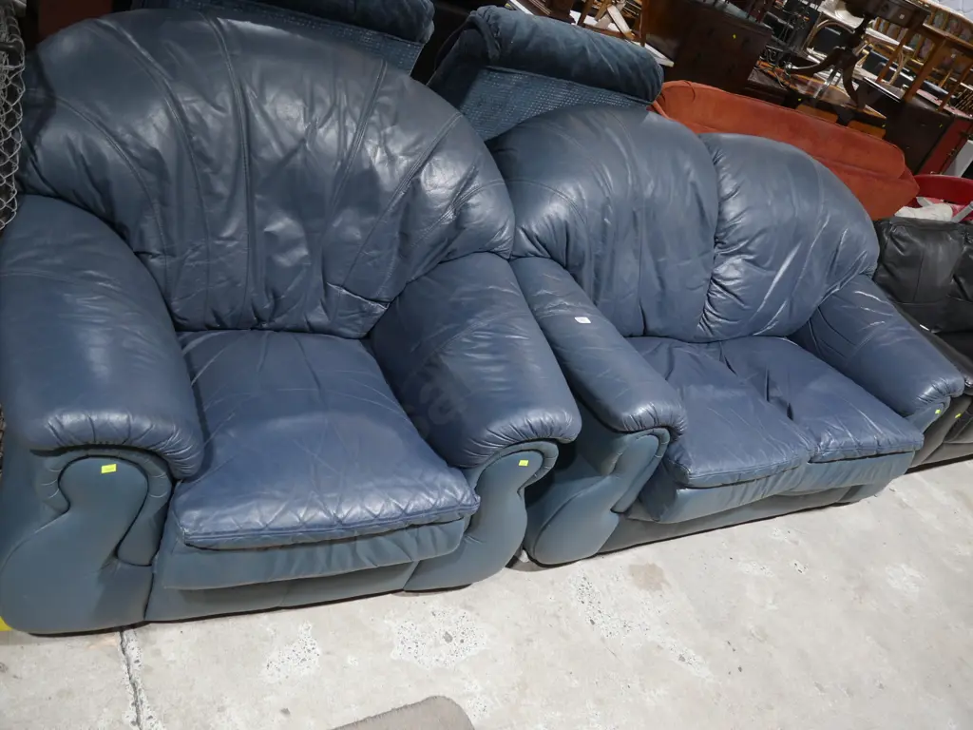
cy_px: 365
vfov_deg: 49.7
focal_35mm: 28
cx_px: 486
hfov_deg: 63.4
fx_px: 787
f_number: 3.5
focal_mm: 14
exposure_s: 1/60
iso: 500
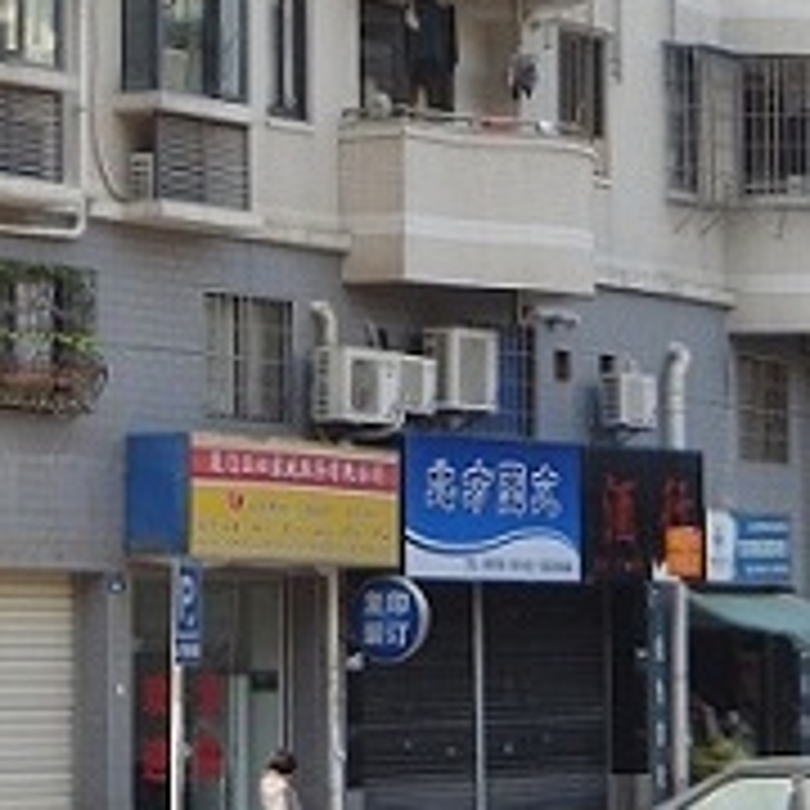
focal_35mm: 178
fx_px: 4712
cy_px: -40
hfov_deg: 9.8
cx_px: 558
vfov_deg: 9.7
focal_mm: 11.6
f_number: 4.4
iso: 100
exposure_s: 1/200
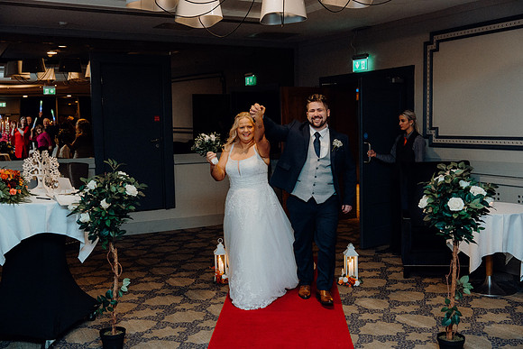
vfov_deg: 33.4
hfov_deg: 48.4
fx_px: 581
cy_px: 174
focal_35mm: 40
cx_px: 262
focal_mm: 40
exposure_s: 1/160
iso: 2500
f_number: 3.5
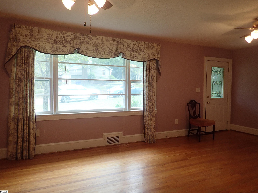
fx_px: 186
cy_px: 96
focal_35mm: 25
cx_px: 129
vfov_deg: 54.9
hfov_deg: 69.4
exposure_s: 1/60
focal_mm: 4.5
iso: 100
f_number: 2
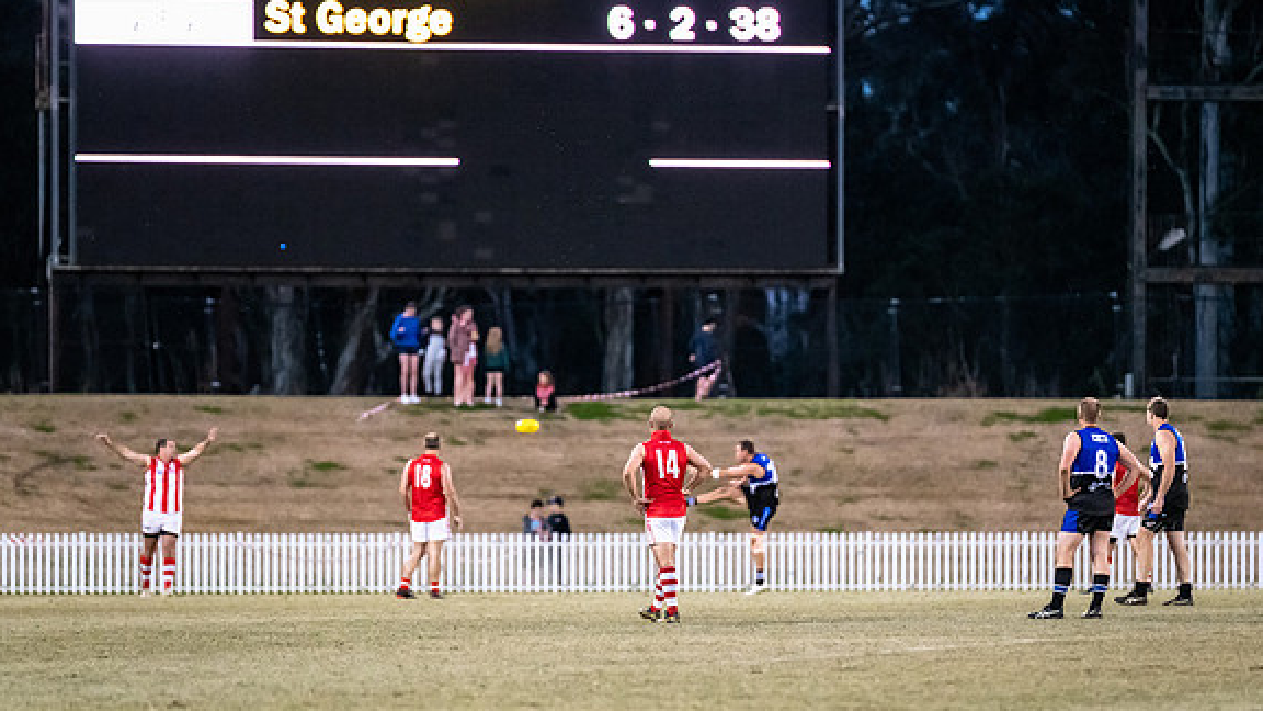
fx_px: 9042
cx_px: 663
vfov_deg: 4.5
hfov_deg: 8.0
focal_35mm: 270
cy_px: 349
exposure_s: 1/1250
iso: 10000
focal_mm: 240
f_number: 2.8
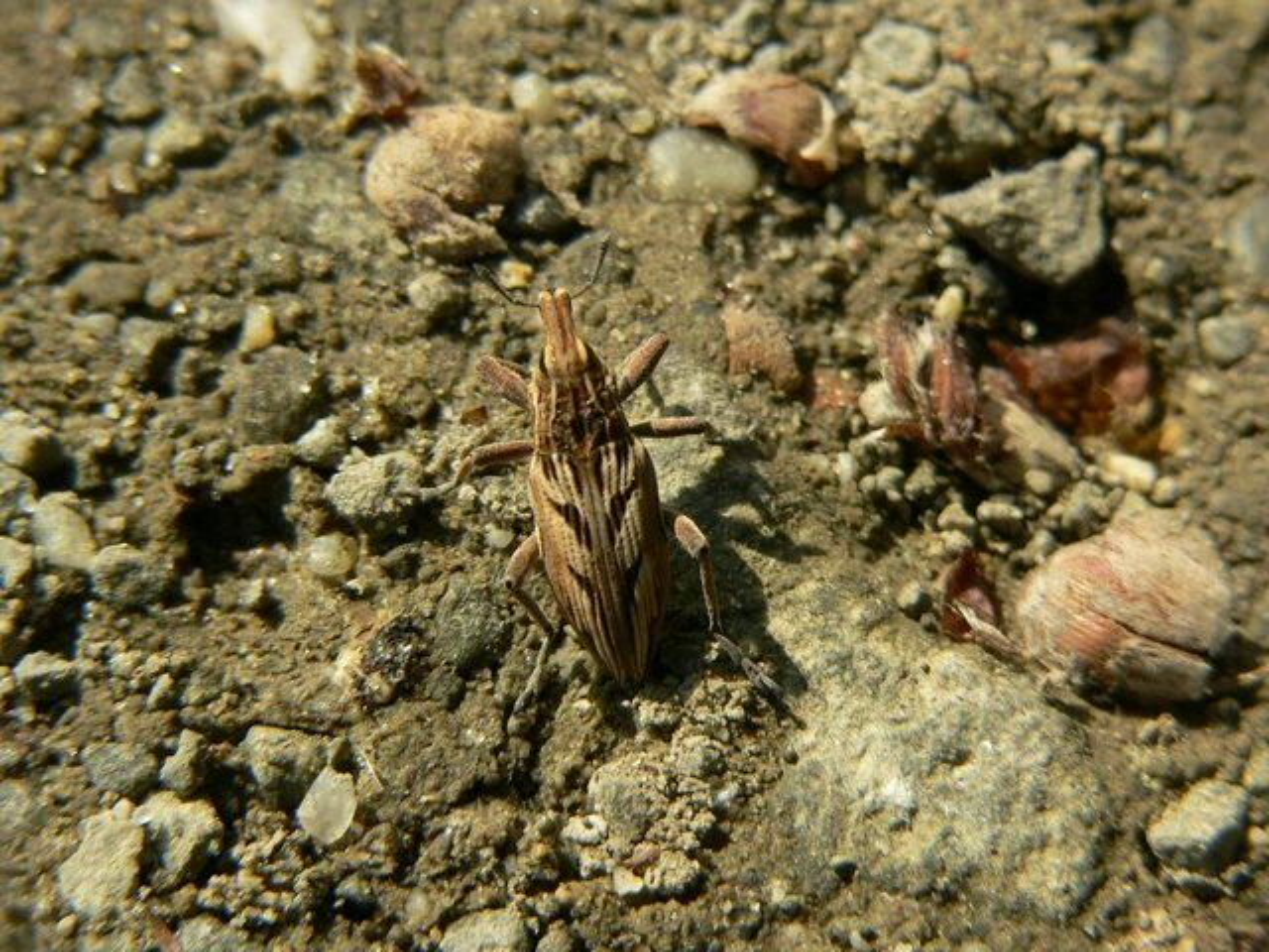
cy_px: 476
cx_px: 634
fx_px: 3299
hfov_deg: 21.8
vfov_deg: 16.4
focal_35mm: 90
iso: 80
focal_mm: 14.9
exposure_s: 1/500
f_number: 4
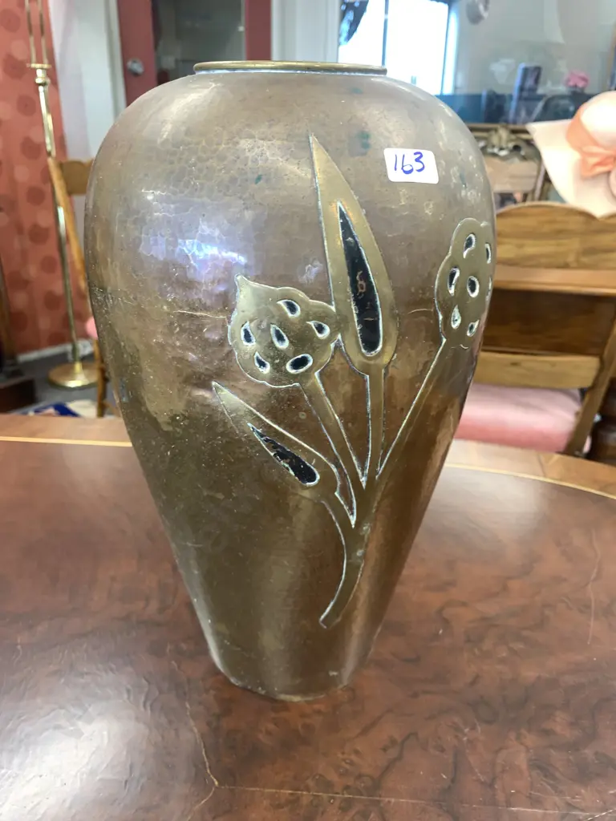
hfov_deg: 53.1
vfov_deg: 67.3
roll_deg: -1.5
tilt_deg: -25.1
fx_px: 617
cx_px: 308
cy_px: 410
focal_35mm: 26
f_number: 1.8
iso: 80
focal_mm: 4.25
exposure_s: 1/50
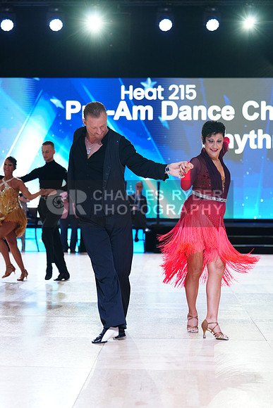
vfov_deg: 28.8
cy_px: 204
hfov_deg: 19.5
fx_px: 796
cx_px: 136
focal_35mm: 70
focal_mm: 70
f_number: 2.8
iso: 1000
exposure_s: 1/400
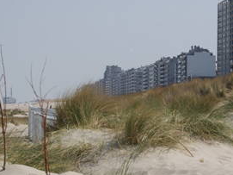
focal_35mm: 160
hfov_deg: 12.3
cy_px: 74
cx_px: 144
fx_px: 1076
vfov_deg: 9.3
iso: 100
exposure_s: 1/320
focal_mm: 60
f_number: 9
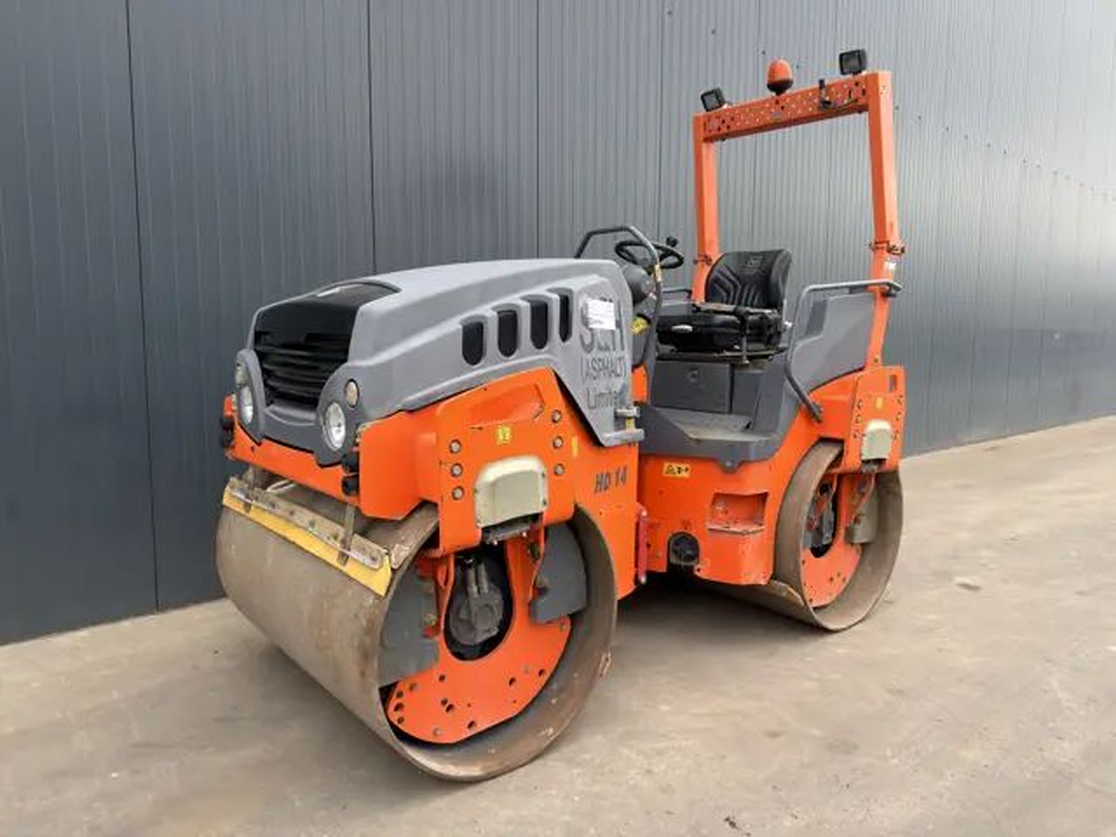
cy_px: 418
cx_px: 558
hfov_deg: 71.6
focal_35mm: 24
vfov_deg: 56.8
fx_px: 774
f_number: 1.78
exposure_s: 1/453
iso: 64
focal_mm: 6.76
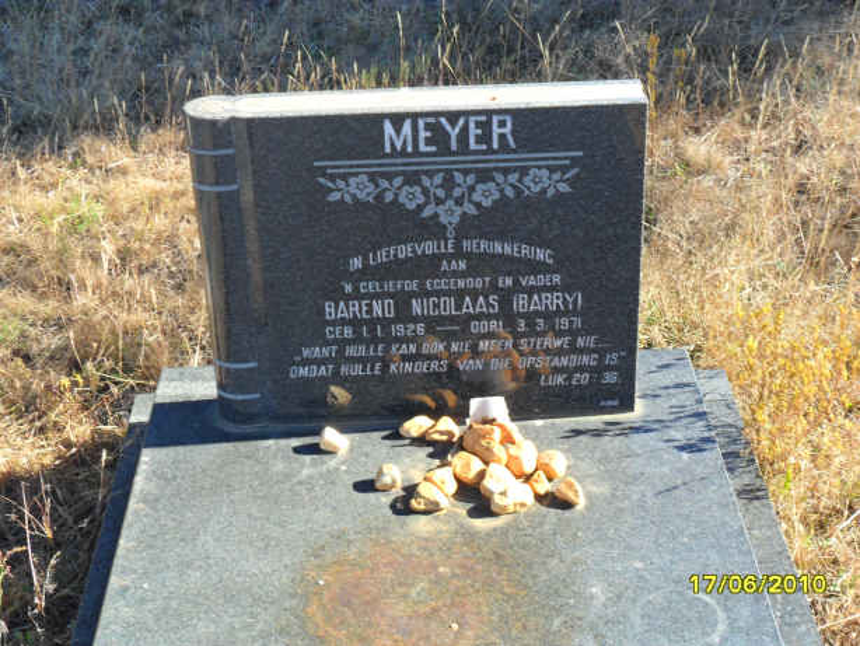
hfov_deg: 30.7
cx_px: 430
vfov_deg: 23.3
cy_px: 323
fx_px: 1566
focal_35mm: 63
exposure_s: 1/60
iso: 100
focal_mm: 11.2
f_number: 5.6
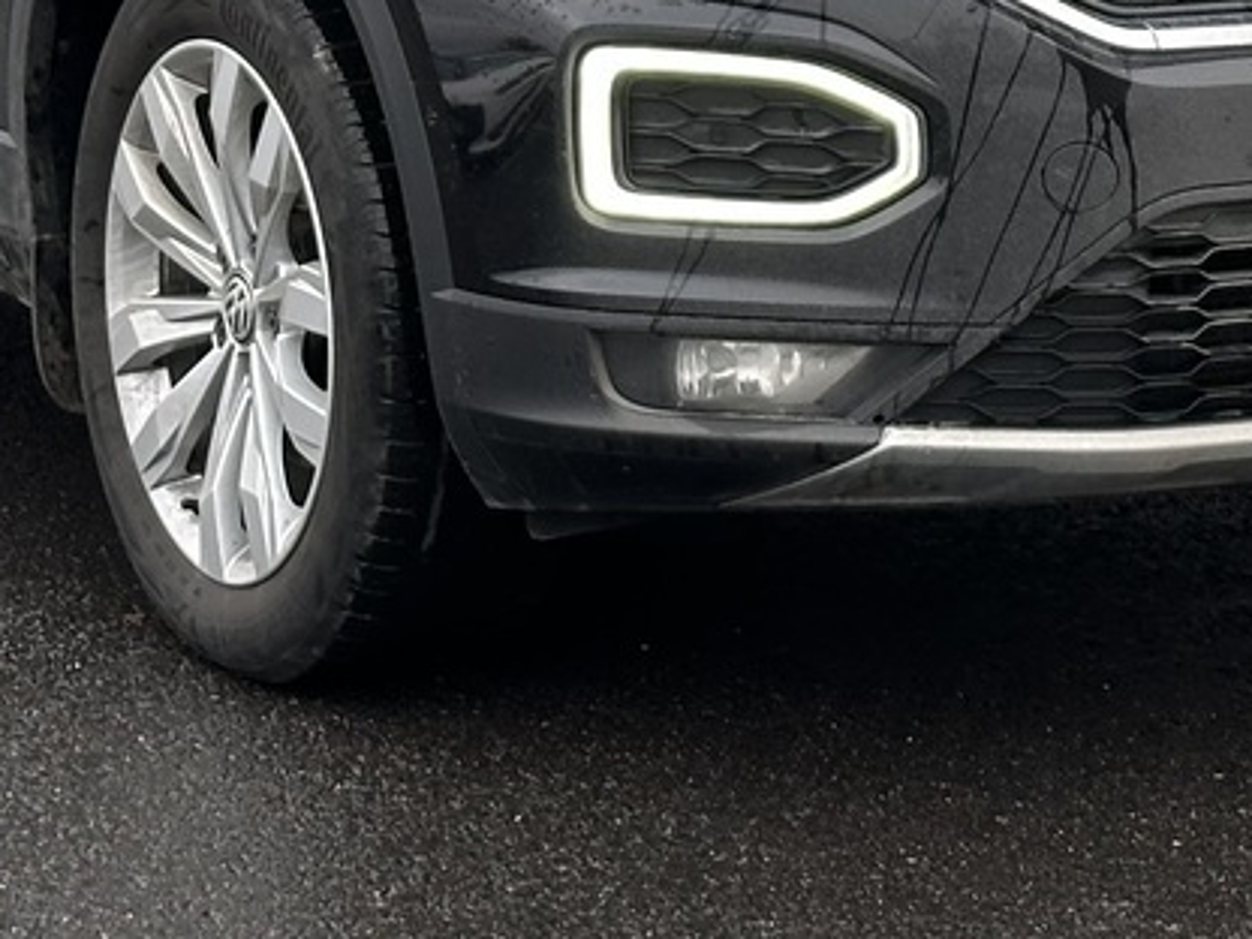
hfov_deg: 11.9
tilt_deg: -1.4
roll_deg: +0.1
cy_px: -482
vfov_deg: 8.7
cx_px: 692
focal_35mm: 166
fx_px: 6004
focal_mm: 6.86
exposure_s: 1/166
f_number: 1.78
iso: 50
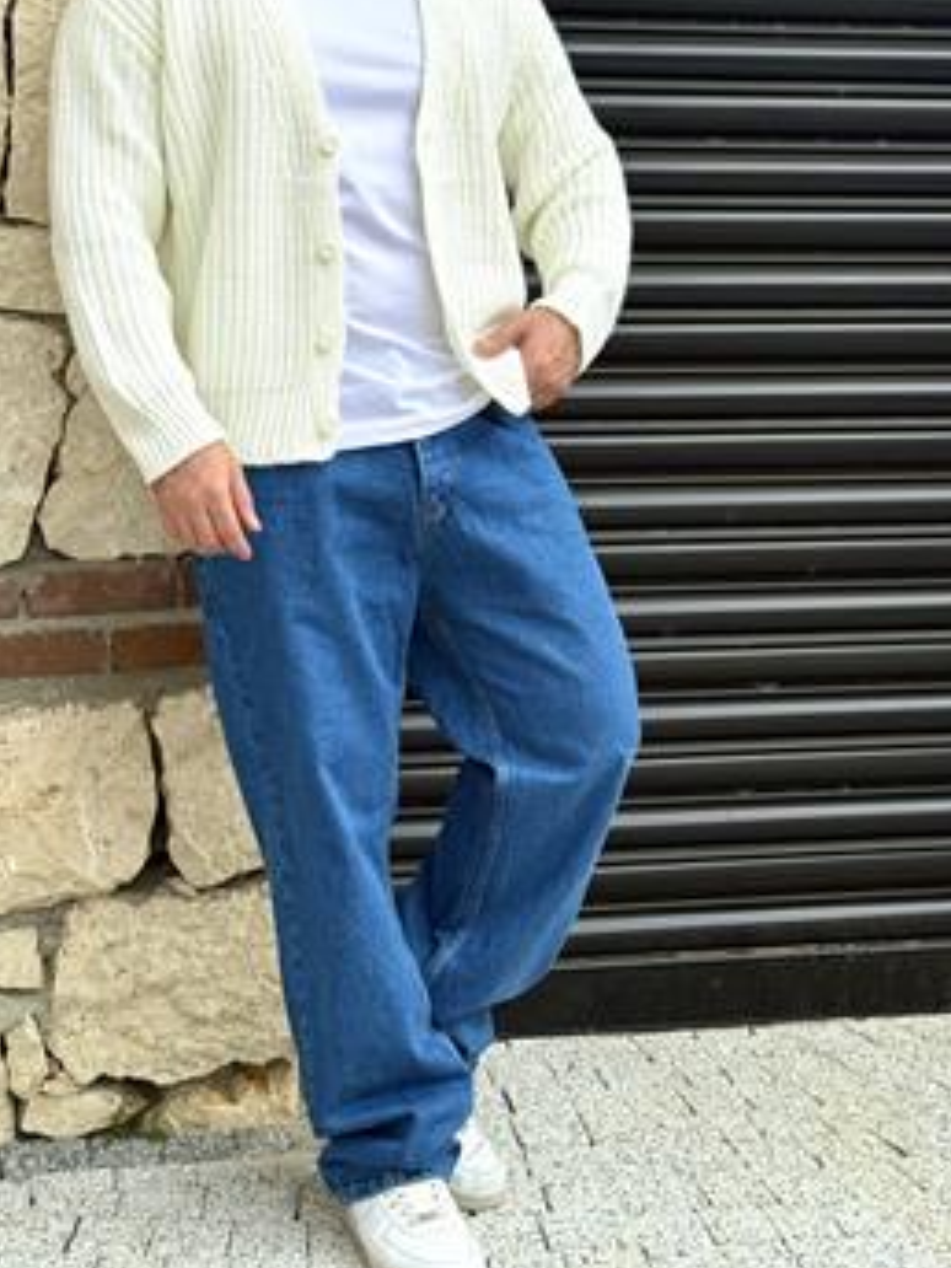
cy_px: 476
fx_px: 2381
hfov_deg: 22.6
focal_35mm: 65
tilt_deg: -6.8
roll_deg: -0.5
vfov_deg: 29.7
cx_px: 398
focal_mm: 6.76
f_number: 1.78
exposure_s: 1/1285
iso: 64
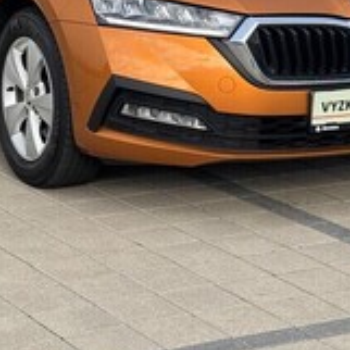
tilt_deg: -5.9
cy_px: -47
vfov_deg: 11.8
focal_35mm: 145
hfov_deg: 12.0
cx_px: 139
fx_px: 1659
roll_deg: +0.0
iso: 64
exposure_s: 1/1287
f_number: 1.78
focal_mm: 6.76
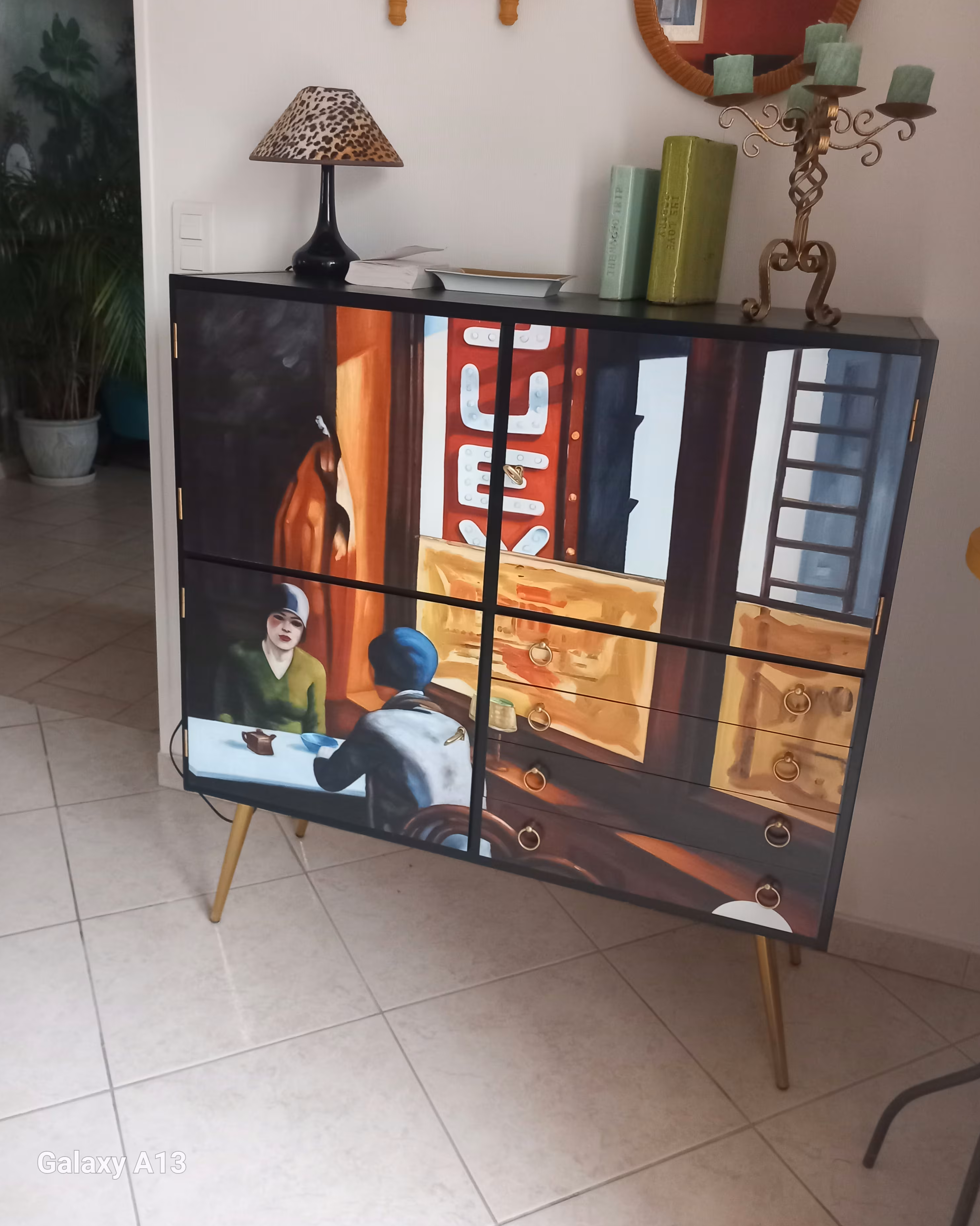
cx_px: 479
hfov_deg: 50.0
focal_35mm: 29
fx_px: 1051
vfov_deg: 60.4
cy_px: 569
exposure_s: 1/20
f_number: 1.8
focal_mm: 4
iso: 500
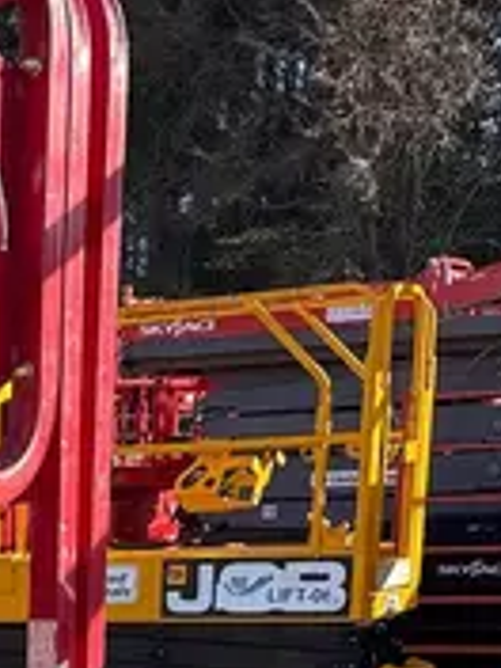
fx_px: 2084
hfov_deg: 12.2
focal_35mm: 108
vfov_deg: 16.2
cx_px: -478
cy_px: 1084
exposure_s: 1/1217
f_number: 1.6
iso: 64
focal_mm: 5.96
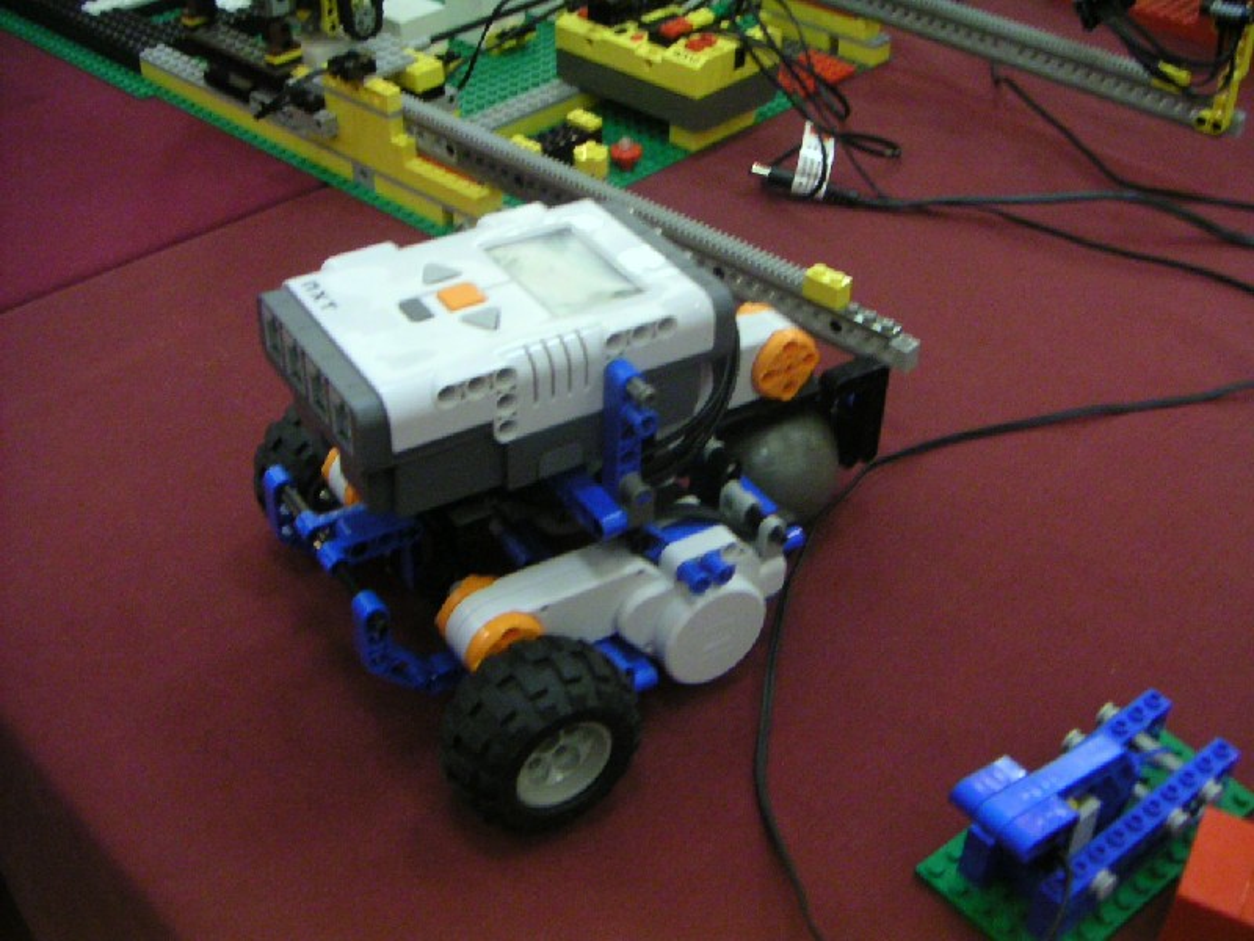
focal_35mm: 40
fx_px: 1449
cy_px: 470
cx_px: 627
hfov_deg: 46.8
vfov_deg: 36.0
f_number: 2.9
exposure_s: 1/20
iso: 400
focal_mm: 5.3
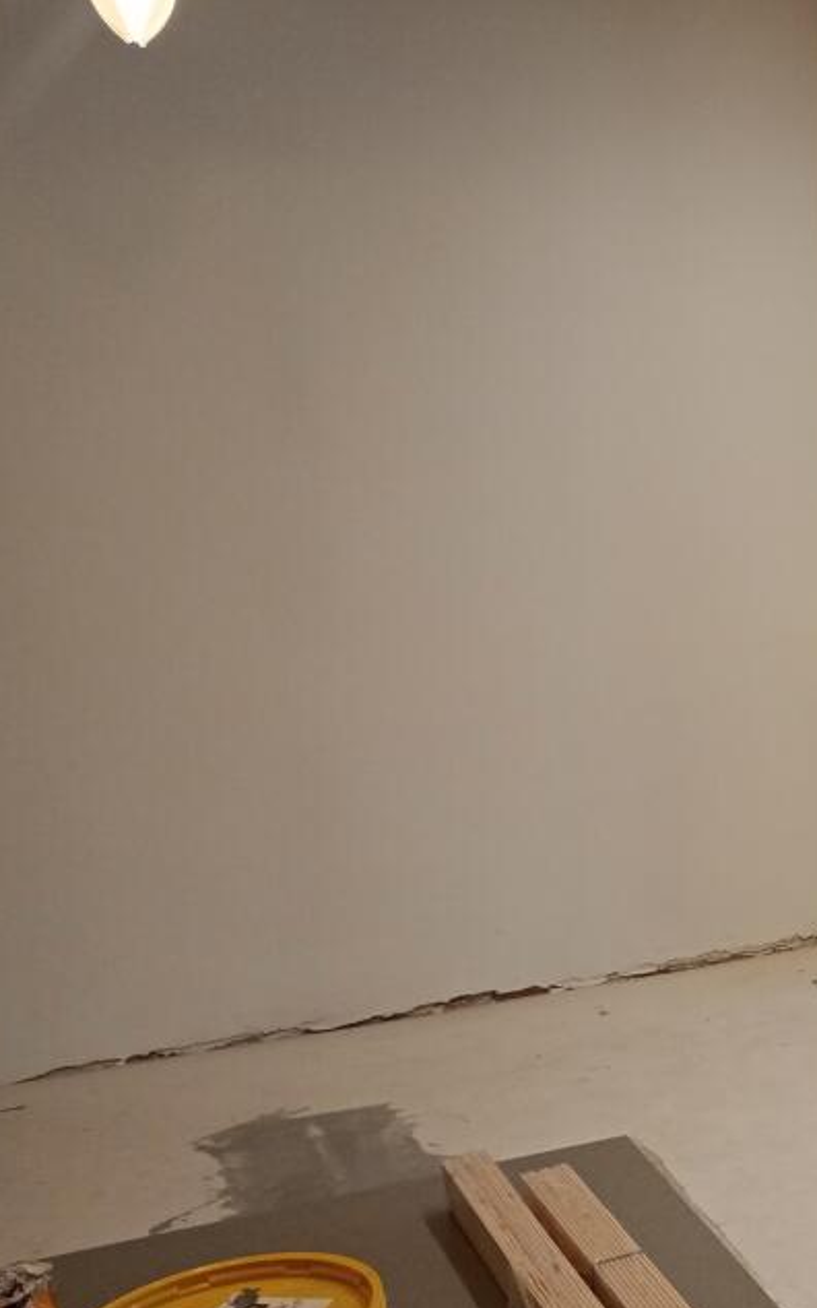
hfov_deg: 23.9
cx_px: 1040
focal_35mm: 48
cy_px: 661
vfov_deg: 41.8
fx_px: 1711
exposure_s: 1/50
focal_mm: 4.27
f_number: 1.8
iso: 398
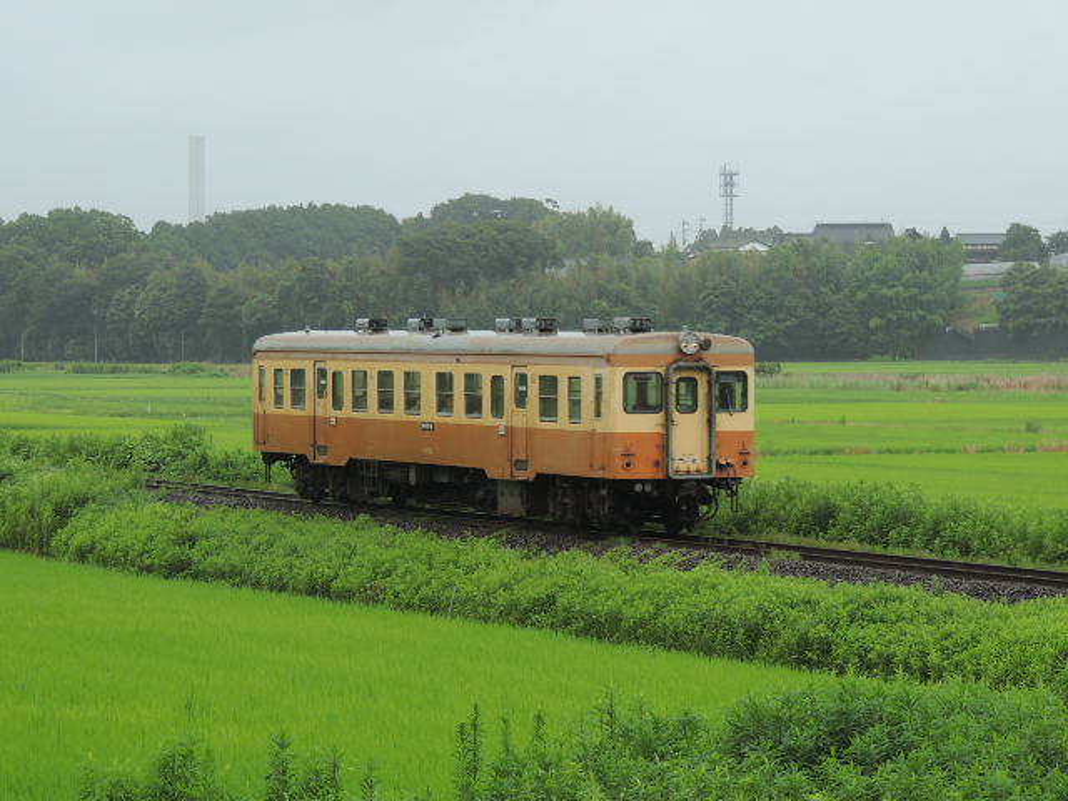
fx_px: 4474
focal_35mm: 145
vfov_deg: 10.2
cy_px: 400
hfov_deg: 13.6
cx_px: 534
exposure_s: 1/200
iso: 100
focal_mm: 25.8
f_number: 4.4
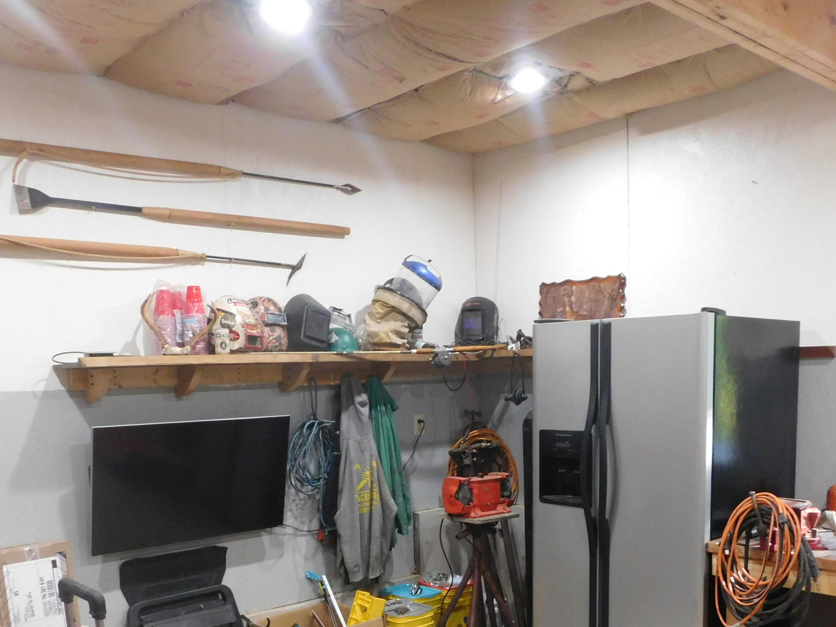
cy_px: 464
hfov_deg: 52.6
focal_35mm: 35
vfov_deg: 39.7
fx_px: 845
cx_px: 402
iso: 400
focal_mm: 4
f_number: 3
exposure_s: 1/13
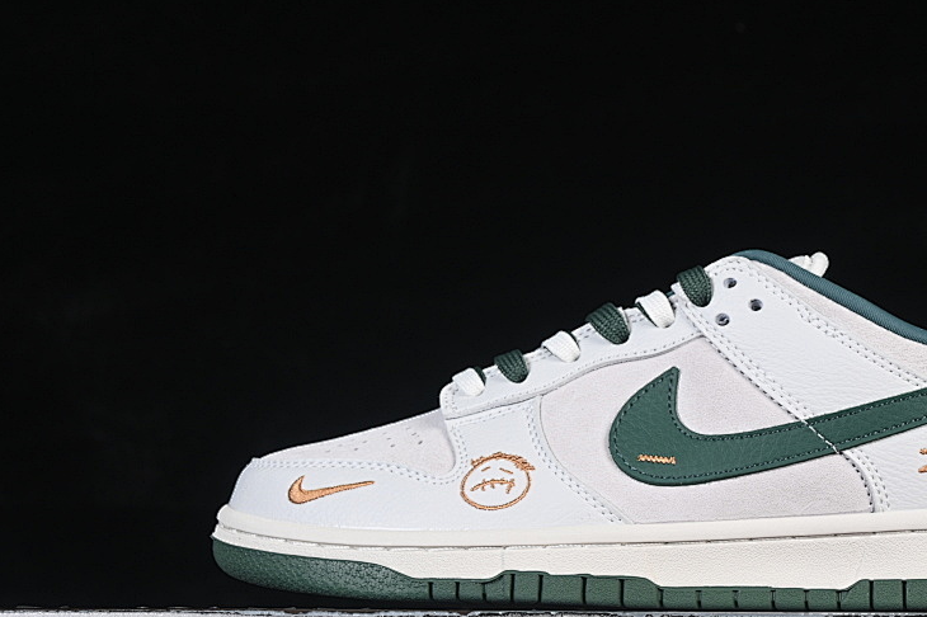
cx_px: 678
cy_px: 329
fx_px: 2857
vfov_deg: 12.3
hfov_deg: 18.3
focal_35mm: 111
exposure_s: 1/80
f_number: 8
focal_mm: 50
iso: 160
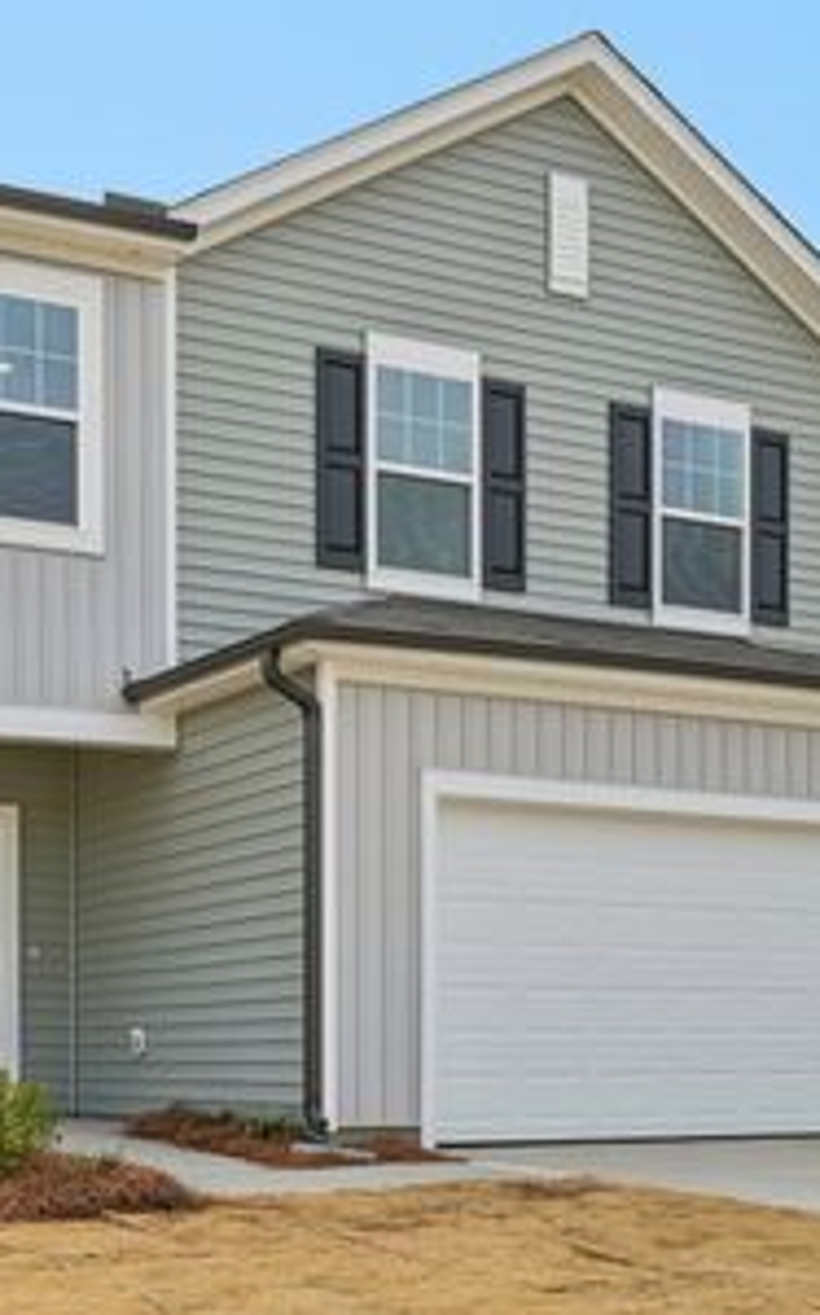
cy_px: 620
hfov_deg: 25.2
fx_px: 1827
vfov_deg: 39.6
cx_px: 324
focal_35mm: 51
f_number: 8
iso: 100
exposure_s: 1/320
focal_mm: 30
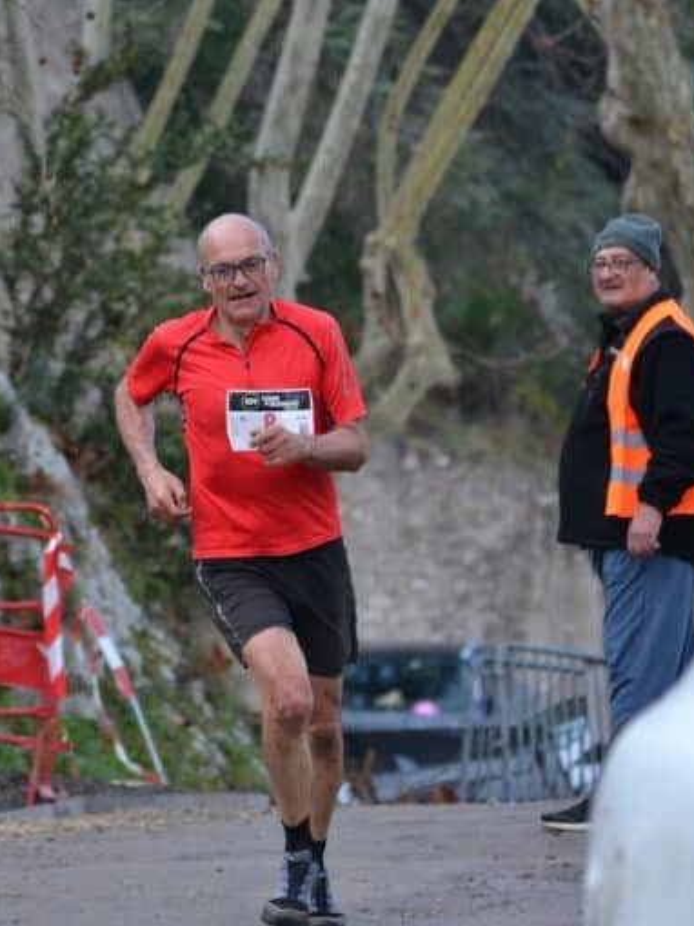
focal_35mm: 326
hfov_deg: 4.6
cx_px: 225
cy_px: 463
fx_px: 8722
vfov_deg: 6.1
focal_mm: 150
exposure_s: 1/500
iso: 720
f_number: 5
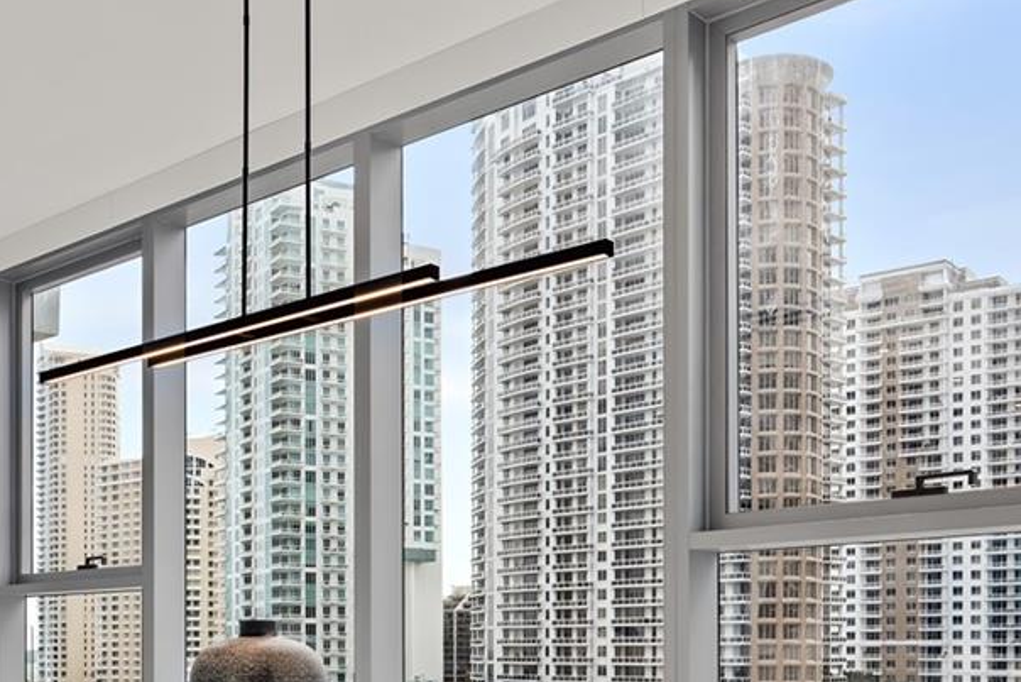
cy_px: 778
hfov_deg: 42.8
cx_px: 319
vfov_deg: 27.0
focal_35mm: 45
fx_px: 1276
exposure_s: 1/200
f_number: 7.1
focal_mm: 17
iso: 320
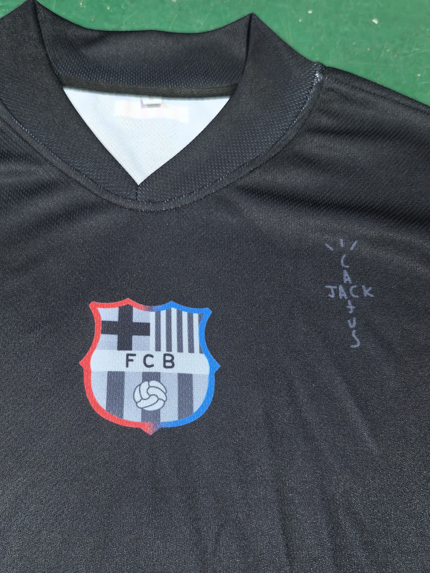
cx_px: 180
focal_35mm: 37
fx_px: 613
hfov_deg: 38.6
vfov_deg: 49.9
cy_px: 335
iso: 320
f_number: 1.4
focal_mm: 6.98
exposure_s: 1/50
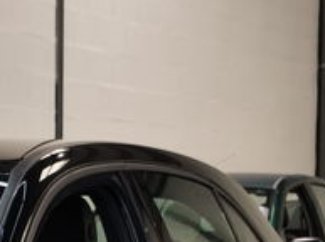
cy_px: 410
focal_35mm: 187
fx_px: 1752
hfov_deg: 9.9
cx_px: -317
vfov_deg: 7.7
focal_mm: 18
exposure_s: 1/60
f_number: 3.2
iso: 250
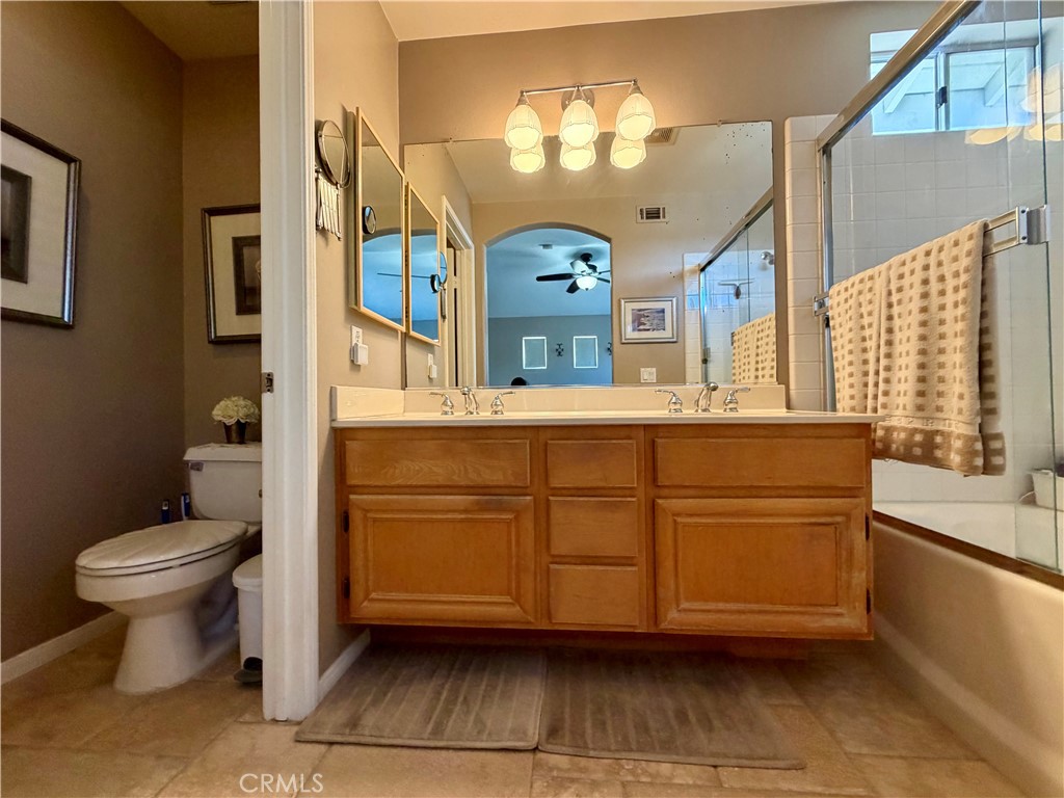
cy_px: 399
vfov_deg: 85.7
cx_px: 532
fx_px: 430
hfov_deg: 102.1
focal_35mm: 14
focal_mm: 2.22
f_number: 2.2
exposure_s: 1/120
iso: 320
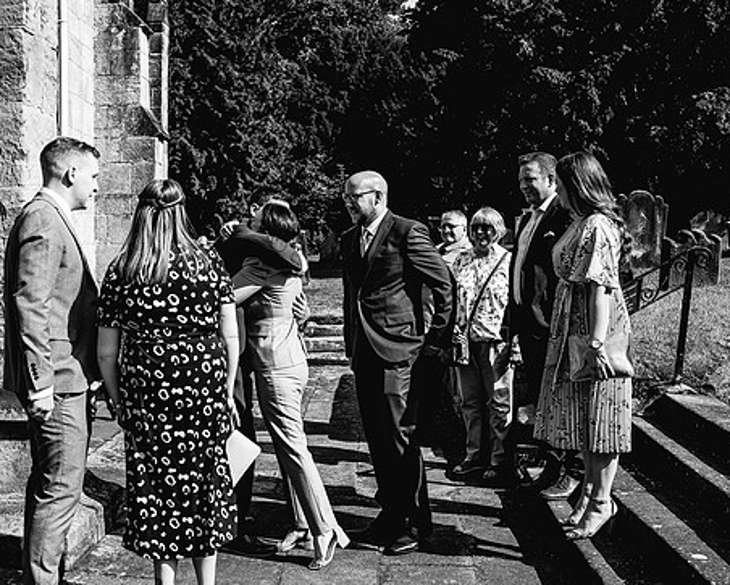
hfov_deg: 42.8
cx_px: 318
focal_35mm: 43
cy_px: 282
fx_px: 929
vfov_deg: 34.9
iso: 64
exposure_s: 1/1000
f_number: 4.5
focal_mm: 35
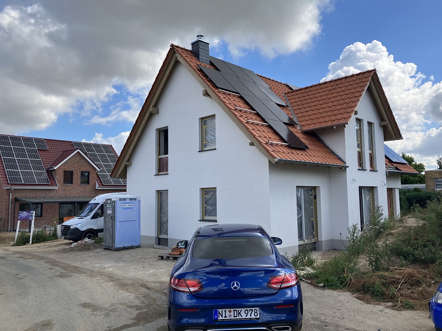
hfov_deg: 63.4
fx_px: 358
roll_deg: +0.7
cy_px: 166
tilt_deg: +5.3
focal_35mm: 28
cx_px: 221
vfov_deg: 49.7
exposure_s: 1/1517
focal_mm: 3.99
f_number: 1.8
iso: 32
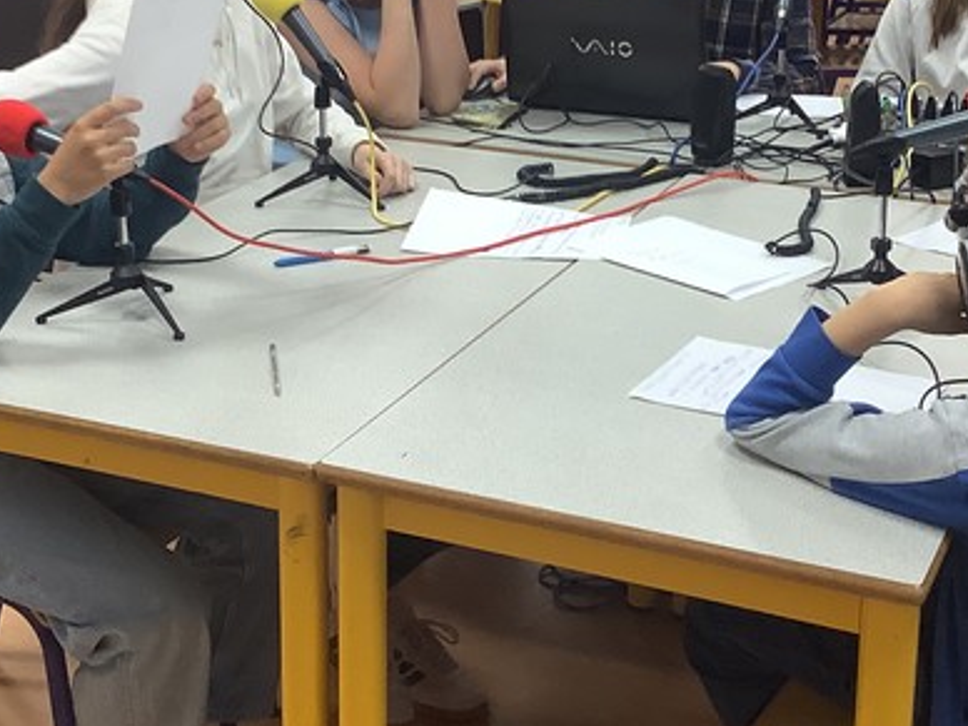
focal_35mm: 64
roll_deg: -2.4
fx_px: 1790
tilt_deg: -16.7
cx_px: 479
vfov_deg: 22.8
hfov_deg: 30.3
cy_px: 237
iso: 125
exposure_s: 1/50
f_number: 2.4
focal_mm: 3.3
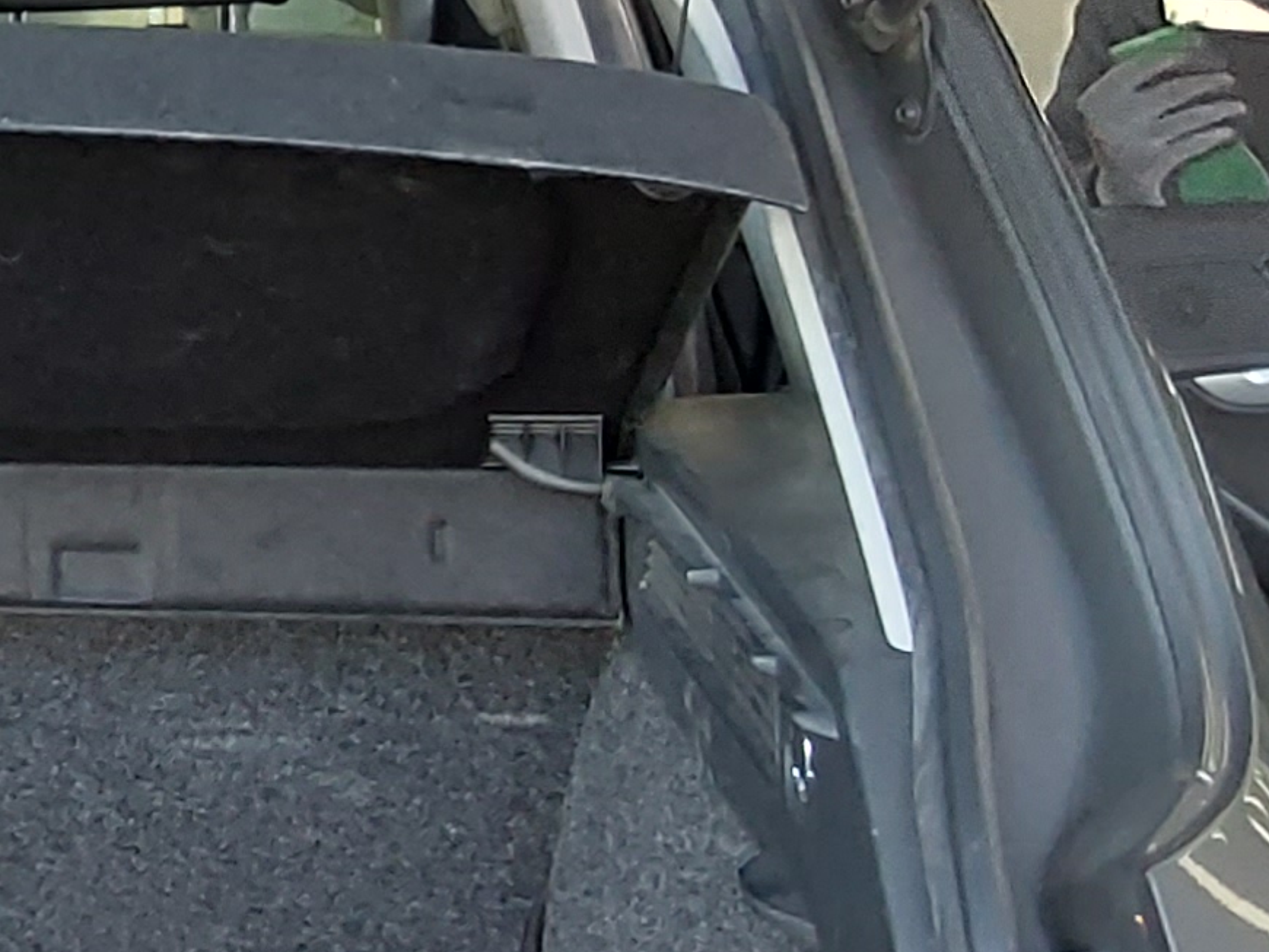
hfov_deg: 16.1
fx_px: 3850
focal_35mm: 105
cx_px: -945
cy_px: -17
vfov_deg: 13.9
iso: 100
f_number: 1.9
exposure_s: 1/120
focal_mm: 2.91
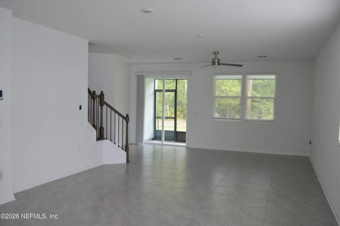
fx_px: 283
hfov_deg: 62.0
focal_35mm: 30
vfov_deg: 43.5
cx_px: 170
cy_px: 113
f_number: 5
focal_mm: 20
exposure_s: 1/100
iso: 400
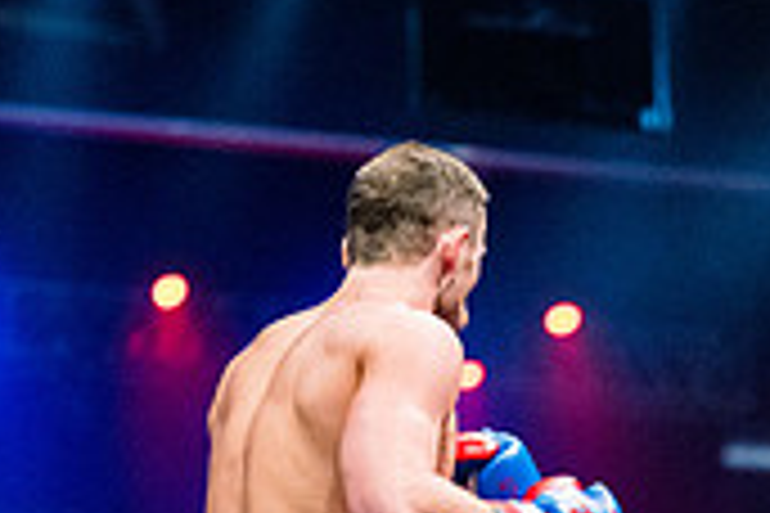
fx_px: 3957
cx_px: 874
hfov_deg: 11.0
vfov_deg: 7.3
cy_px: 700
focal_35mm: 185
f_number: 1.4
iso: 6400
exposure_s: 1/1600
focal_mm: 50
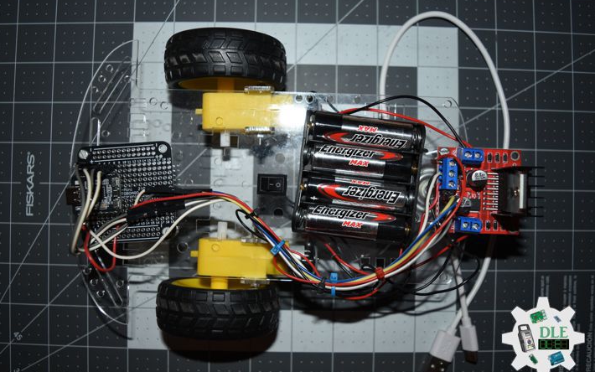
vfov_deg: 40.6
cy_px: 190
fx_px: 503
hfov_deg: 61.2
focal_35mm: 31
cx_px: 297
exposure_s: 1/60
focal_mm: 20
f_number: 3.8
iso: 160
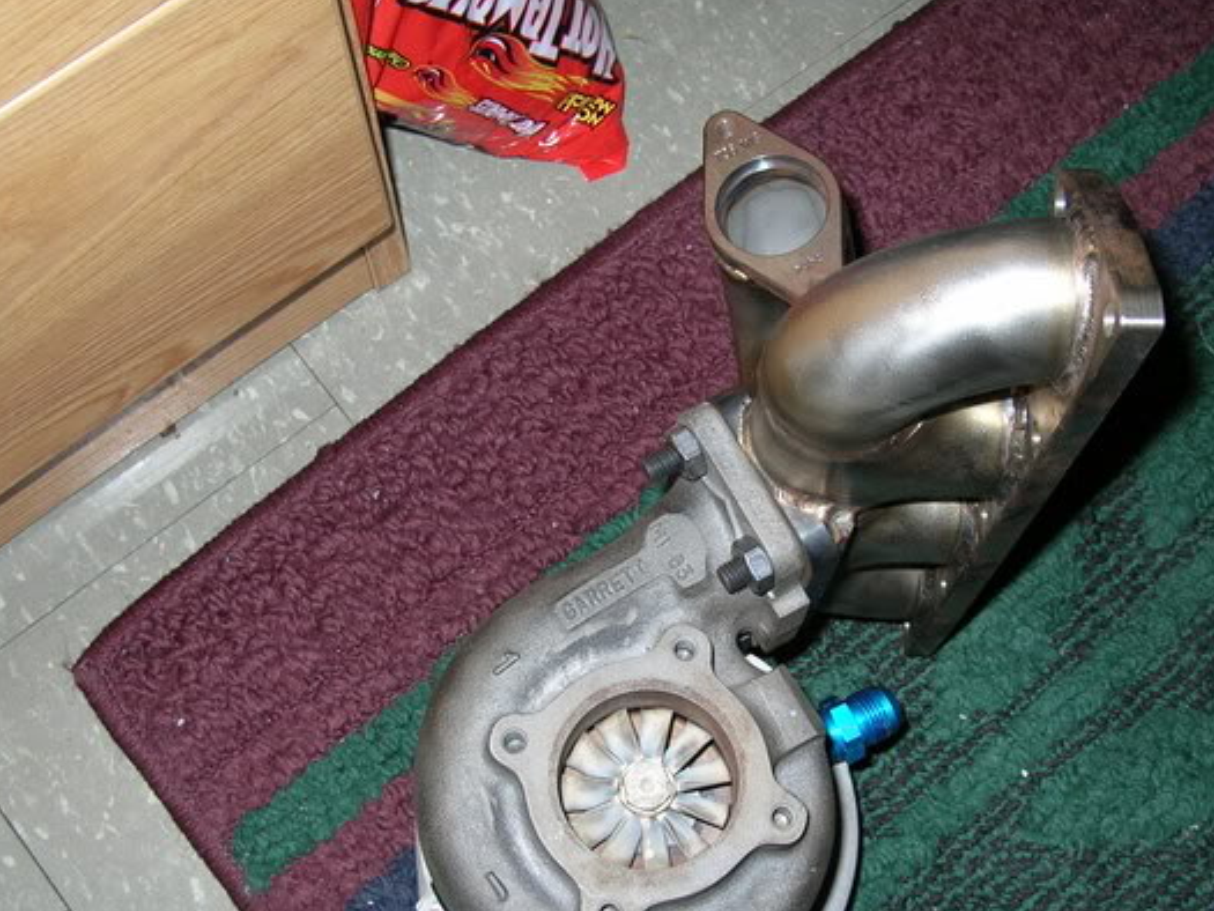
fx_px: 1649
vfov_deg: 30.7
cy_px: 582
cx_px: 694
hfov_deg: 40.3
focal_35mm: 47
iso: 50
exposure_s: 1/60.1
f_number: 2.7
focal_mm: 6
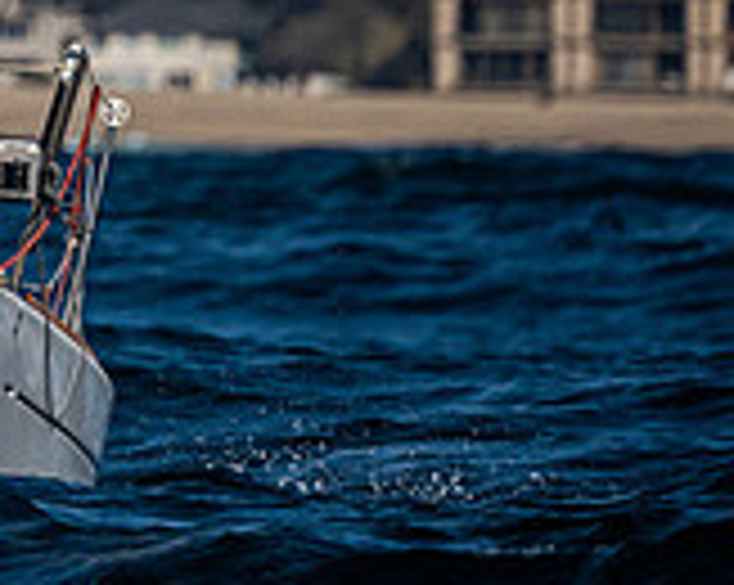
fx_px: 35801
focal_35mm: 1650
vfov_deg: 0.9
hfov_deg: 1.2
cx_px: -747
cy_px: -352
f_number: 6.3
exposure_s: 1/6400
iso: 400
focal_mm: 400
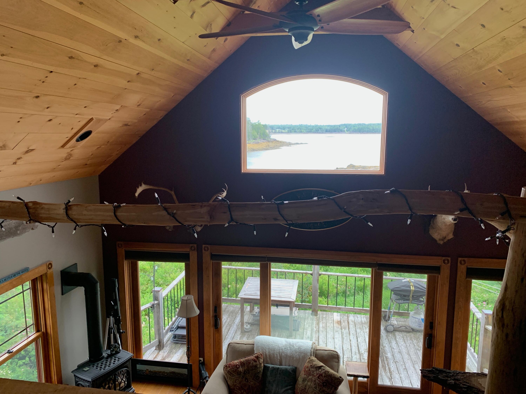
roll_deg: -0.3
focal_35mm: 26
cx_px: 263
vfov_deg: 53.1
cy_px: 197
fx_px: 395
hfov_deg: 67.3
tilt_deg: -9.6
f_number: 1.8
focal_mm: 4.25
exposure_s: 1/90
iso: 100
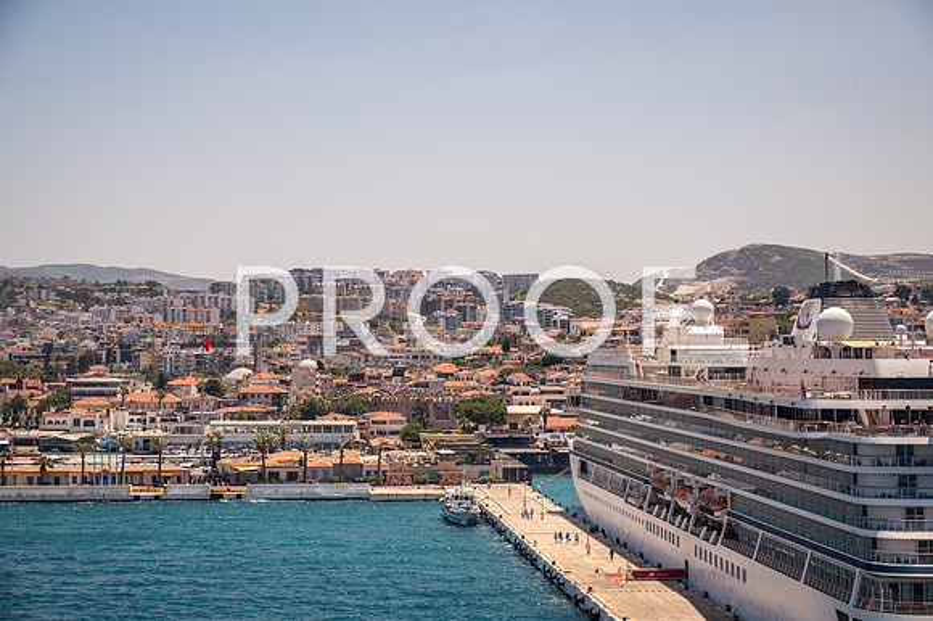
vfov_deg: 20.6
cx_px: 466
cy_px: 310
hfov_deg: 30.5
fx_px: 1709
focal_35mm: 66
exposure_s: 1/500
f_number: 8
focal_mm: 66
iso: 100
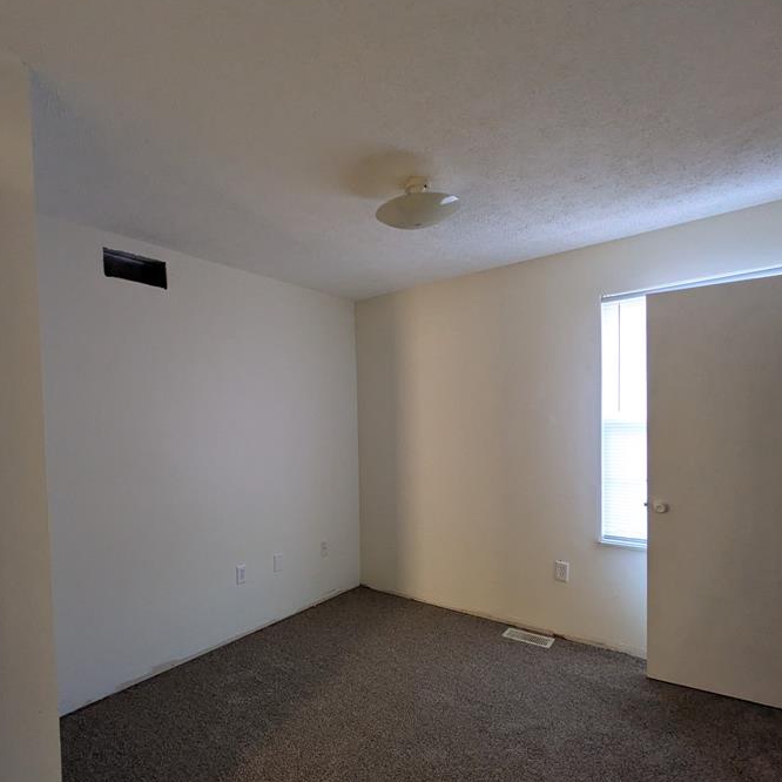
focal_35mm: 19
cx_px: 339
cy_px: 438
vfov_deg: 77.4
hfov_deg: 77.3
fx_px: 486
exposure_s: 1/60
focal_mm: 1.83
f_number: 2.2
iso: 372
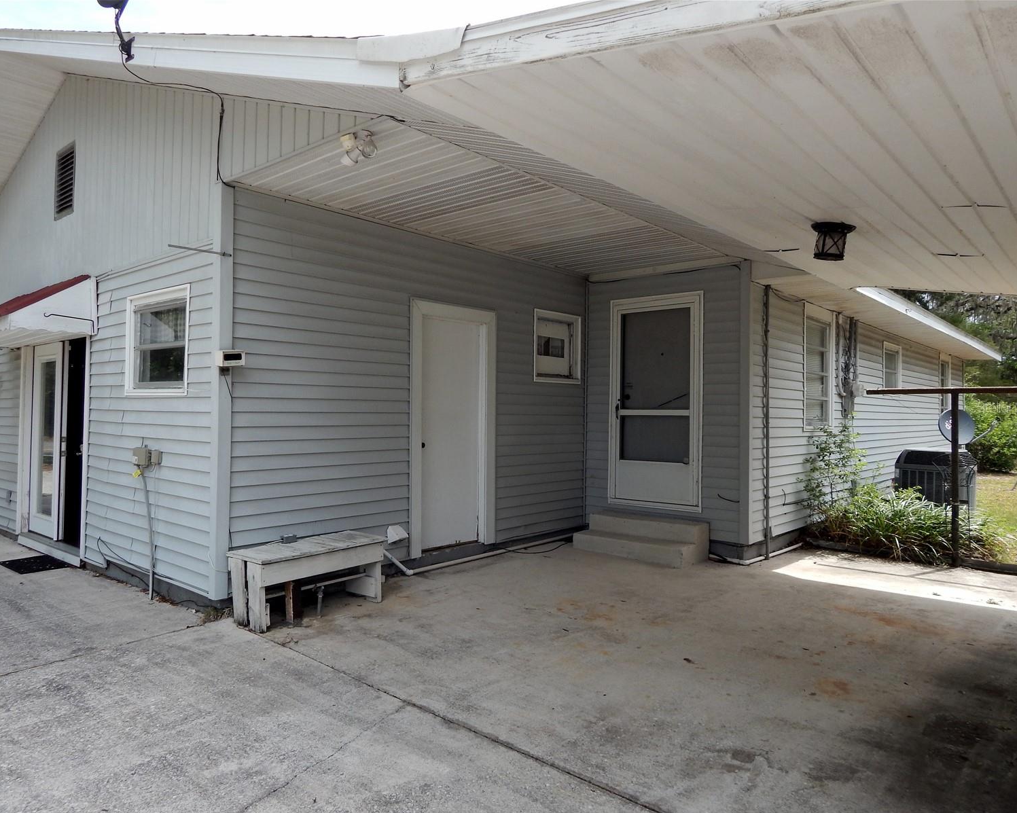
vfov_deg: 58.8
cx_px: 498
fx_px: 722
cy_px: 407
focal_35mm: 24
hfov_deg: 70.3
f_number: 3
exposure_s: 1/800
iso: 125
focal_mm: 4
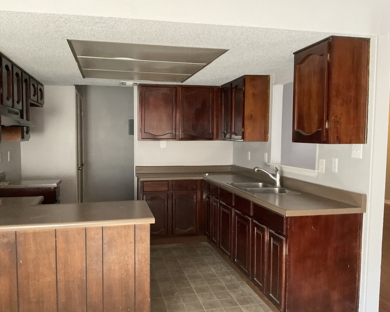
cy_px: 158
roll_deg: +0.9
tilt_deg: -2.2
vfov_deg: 47.1
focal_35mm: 31
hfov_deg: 57.2
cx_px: 186
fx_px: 358
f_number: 1.8
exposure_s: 1/60
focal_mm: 3
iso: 250
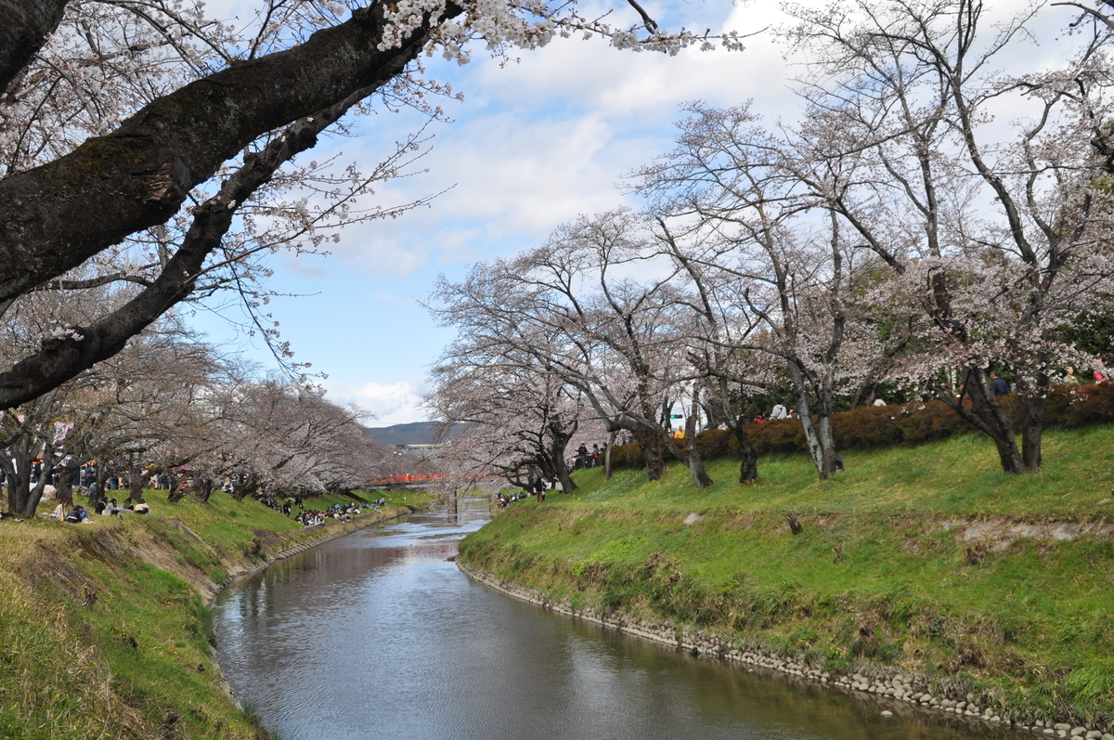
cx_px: 557
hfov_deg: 46.4
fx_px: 1298
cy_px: 370
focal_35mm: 42
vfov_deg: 31.8
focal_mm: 28
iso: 200
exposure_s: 1/400
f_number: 10
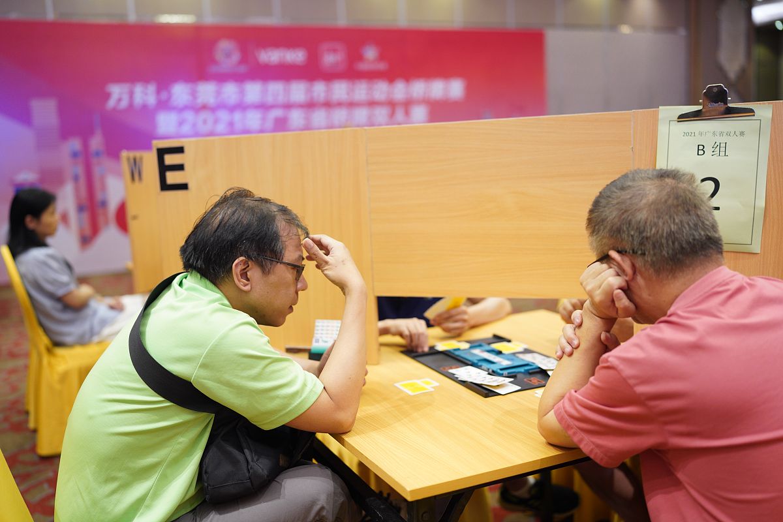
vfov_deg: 37.9
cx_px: 392
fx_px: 761
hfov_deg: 54.4
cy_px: 261
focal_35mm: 35
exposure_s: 1/125
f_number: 1.6
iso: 800
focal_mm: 35
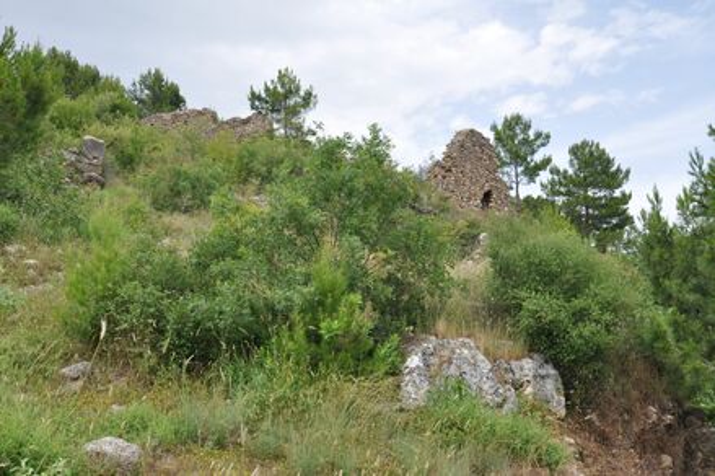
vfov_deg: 39.9
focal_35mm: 33
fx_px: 655
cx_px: 358
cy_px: 238
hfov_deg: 57.3
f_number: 11
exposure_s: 1/125
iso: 200
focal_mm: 22
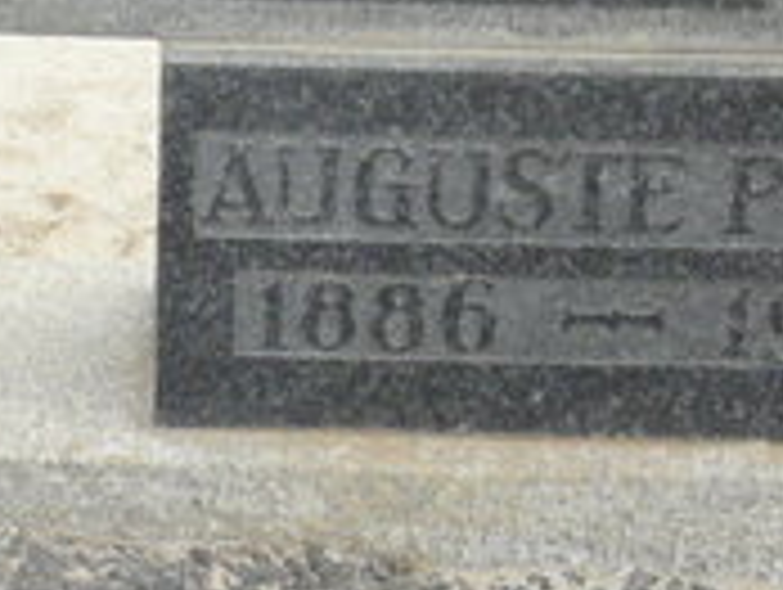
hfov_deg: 15.7
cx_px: 72
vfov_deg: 10.8
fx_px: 2809
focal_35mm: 124
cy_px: -635
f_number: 6.3
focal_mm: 4.83
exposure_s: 1/320
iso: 200
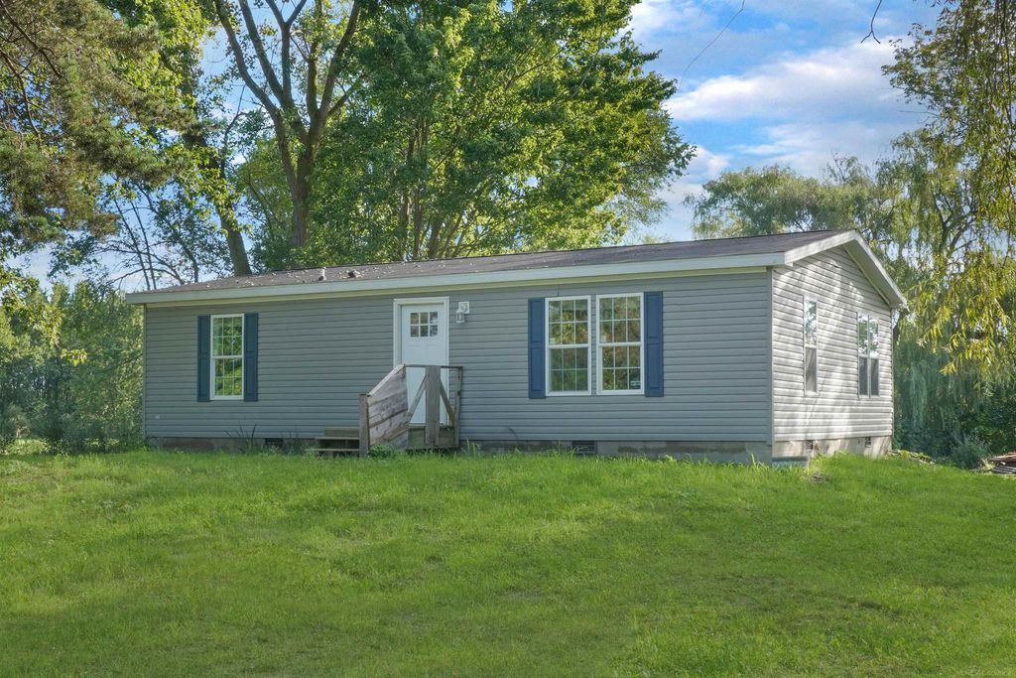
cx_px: 508
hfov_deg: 55.1
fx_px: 974
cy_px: 339
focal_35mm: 34
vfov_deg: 38.4
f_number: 18
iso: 250
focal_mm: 23
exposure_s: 1/40
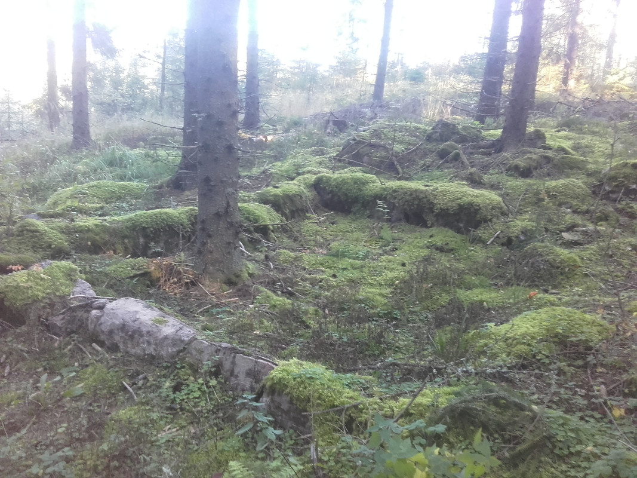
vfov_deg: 45.4
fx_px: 570
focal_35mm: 31
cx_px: 318
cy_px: 239
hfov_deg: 58.4
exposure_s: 1/17
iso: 100
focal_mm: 3.31
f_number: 2.2
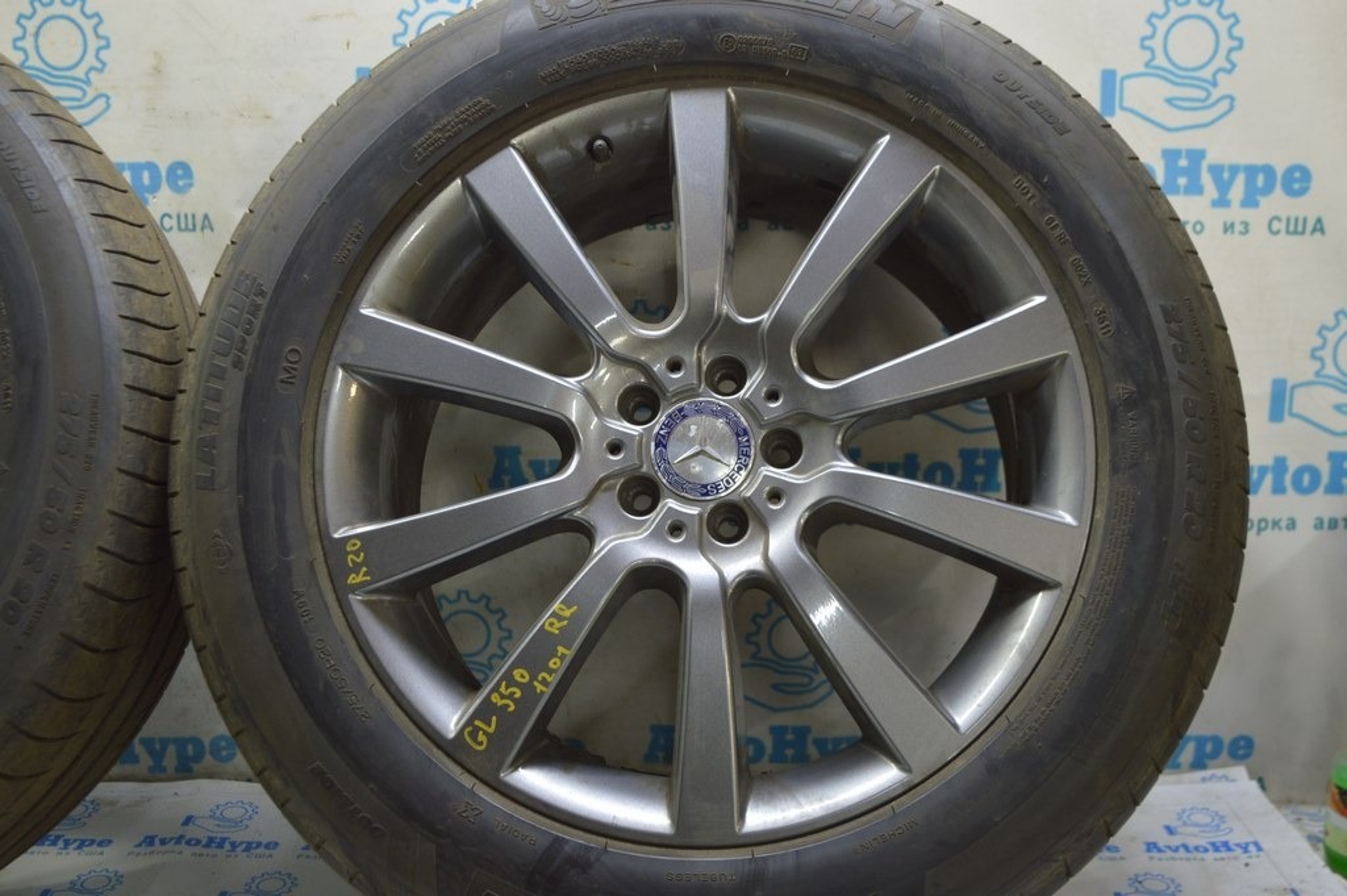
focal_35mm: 40
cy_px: 448
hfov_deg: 48.0
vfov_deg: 33.0
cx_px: 674
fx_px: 1514
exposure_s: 1/20
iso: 400
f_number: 5.6
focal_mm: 27
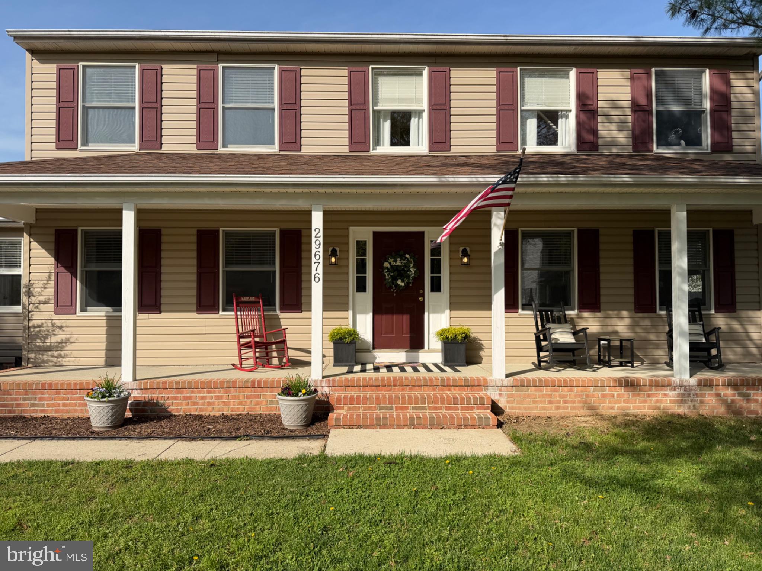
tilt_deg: +1.3
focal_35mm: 24
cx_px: 381
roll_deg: -0.4
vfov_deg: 56.8
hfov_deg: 71.6
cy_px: 286
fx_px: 528
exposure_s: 1/3953
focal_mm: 6.76
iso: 80
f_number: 1.78
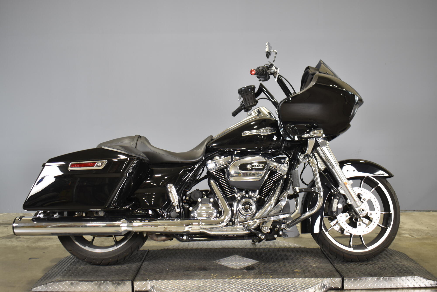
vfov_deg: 36.9
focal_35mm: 36
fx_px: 437
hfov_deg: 53.1
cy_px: 146
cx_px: 218
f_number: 4
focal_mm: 24
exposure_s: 1/15
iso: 400
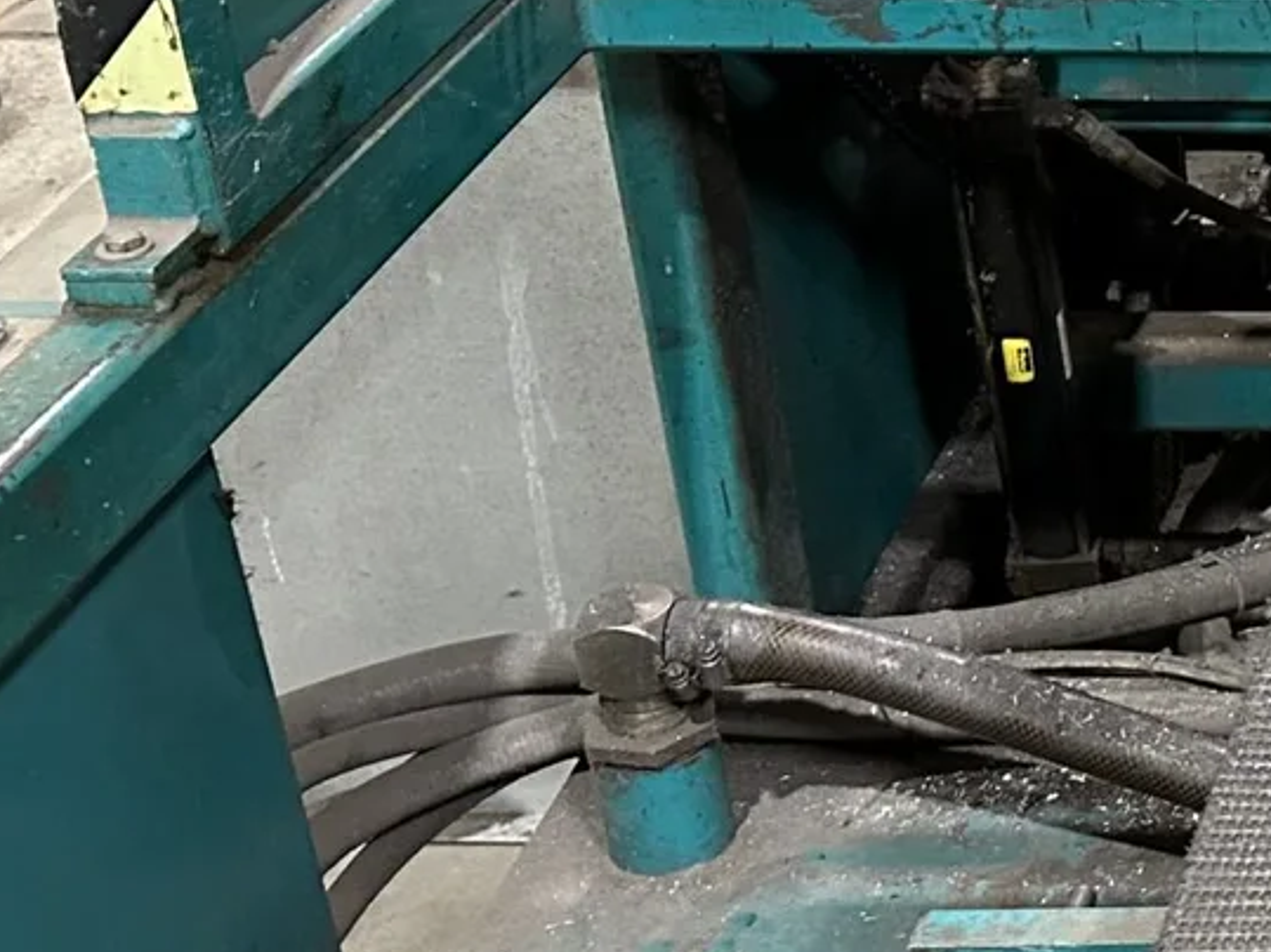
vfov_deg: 16.5
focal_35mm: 89
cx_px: 2193
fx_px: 3267
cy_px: 229
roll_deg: -1.6
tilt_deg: -26.0
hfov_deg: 18.1
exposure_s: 1/60
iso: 400
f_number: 1.78
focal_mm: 6.86
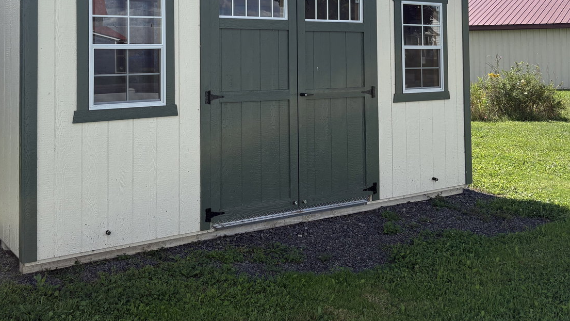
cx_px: 208
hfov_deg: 48.8
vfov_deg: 28.0
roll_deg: +0.4
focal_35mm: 41
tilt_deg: +1.4
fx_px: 620
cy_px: 34
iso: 50
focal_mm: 5.96
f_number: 1.6
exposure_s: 1/3125
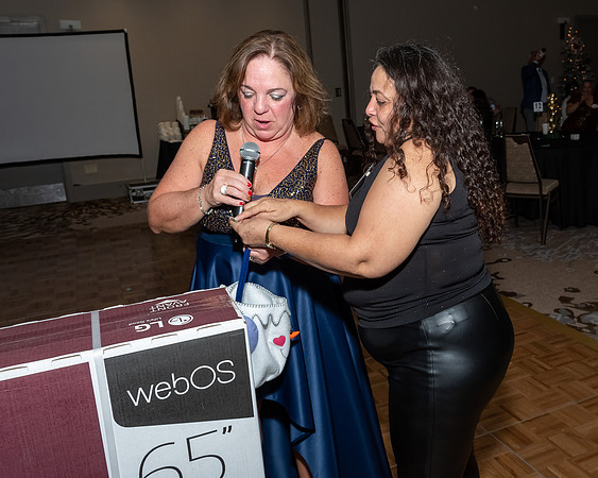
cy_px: 209
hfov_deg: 51.6
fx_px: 603
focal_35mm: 34
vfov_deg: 43.1
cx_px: 404
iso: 500
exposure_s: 1/250
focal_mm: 17
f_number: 7.1
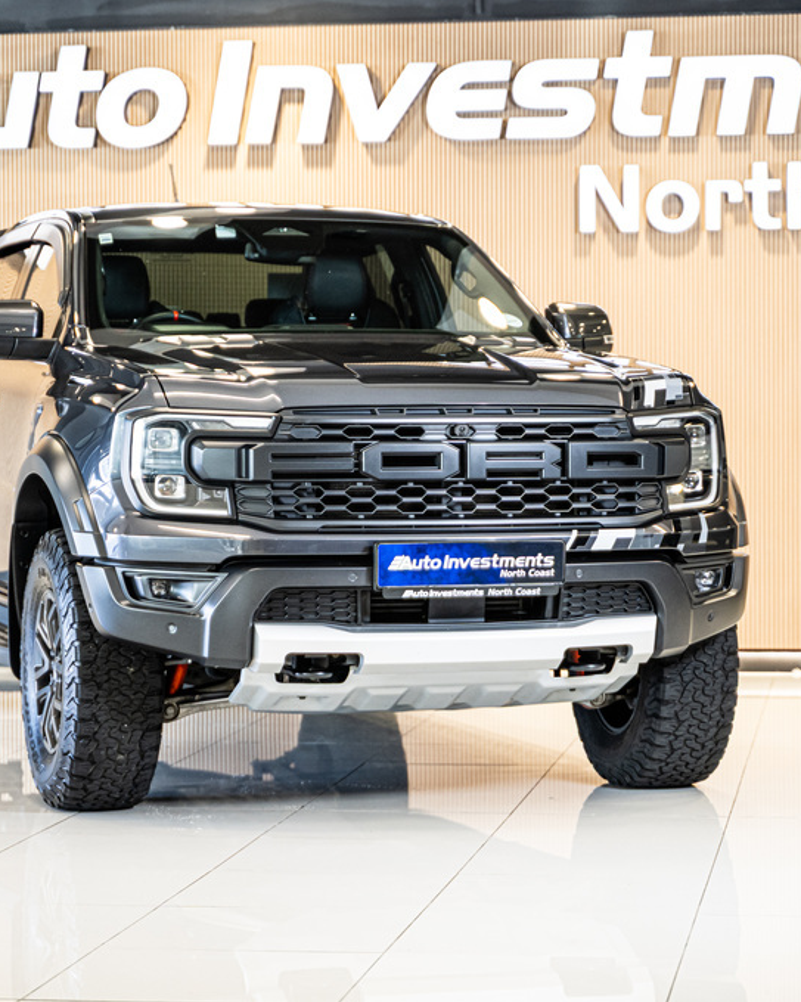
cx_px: 334
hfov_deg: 14.5
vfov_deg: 18.1
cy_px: 502
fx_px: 3142
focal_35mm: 106
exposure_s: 1/160
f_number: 2.8
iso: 640
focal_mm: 75
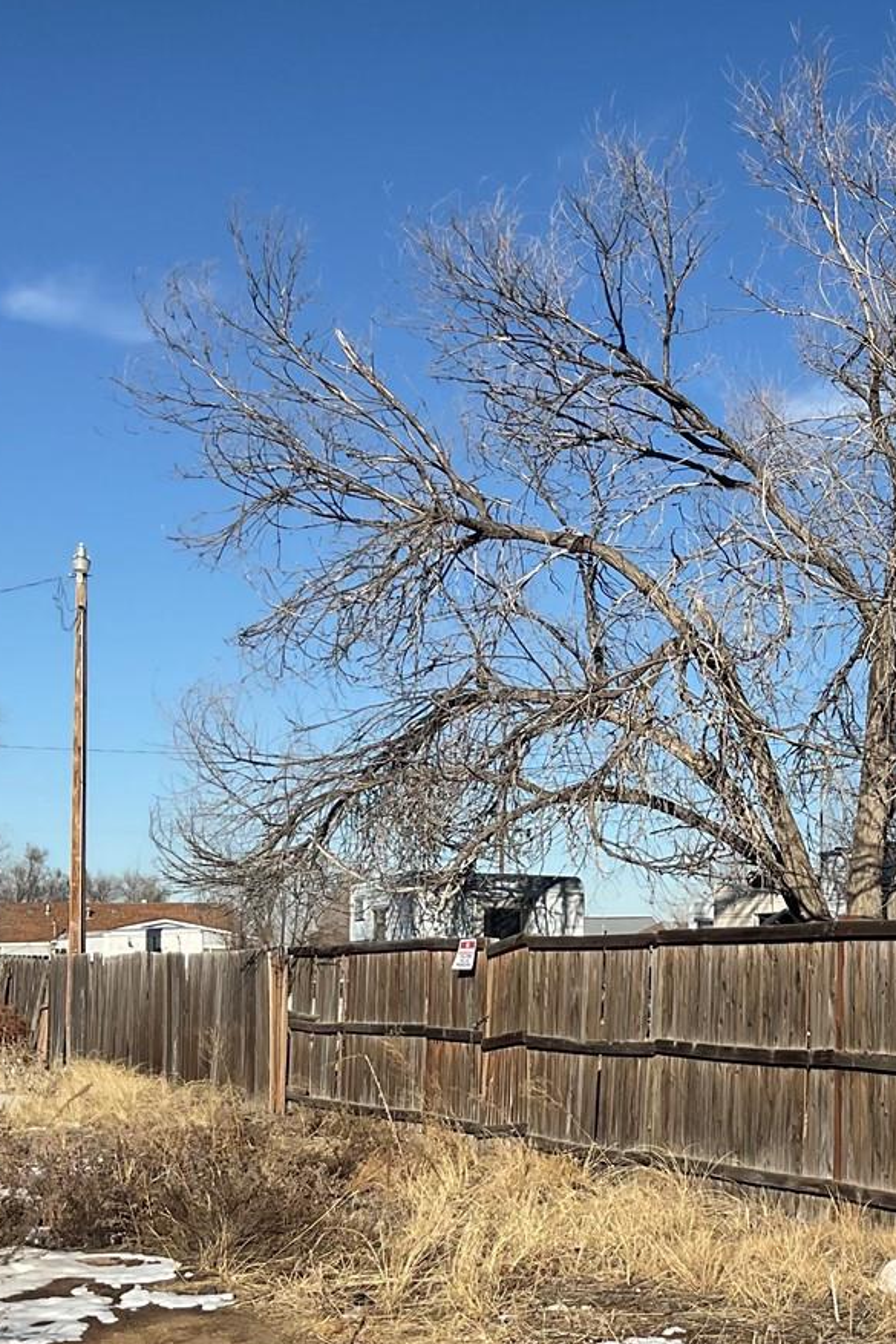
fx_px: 2052
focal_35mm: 55
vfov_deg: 36.1
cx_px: 957
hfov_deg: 23.3
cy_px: 831
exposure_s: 1/2667
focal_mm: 3
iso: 16
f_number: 1.8
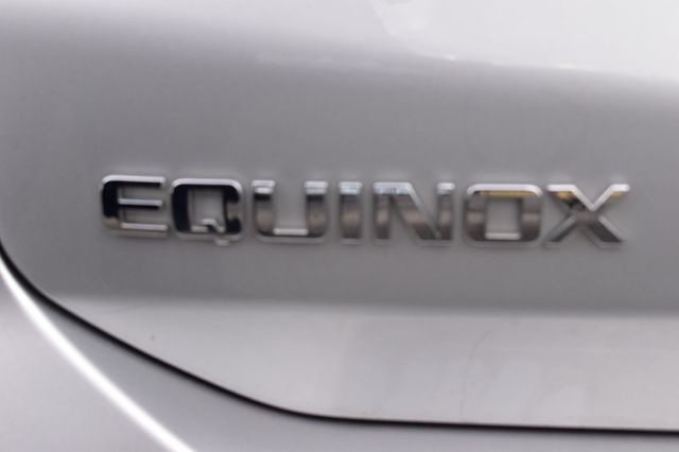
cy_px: 226
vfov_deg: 18.2
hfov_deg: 27.0
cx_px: 340
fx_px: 1414
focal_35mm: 75
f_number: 8
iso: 400
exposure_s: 1/80
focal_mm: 50
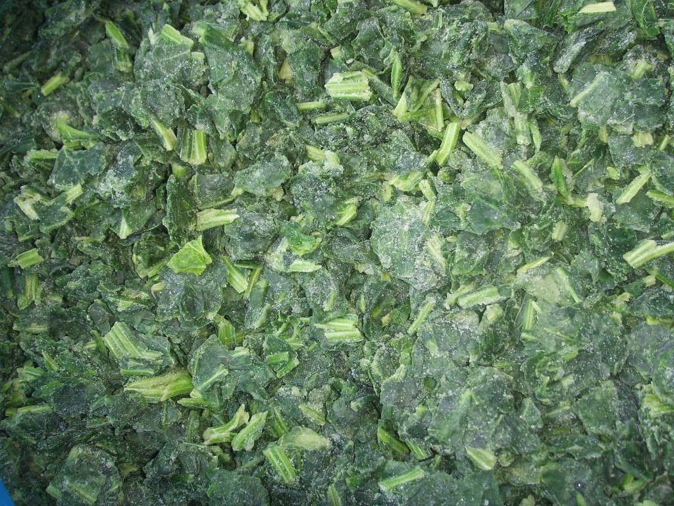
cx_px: 337
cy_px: 253
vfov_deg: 36.8
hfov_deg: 47.9
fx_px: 759
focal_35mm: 39
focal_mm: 6.6
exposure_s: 1/45
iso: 100
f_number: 3.5
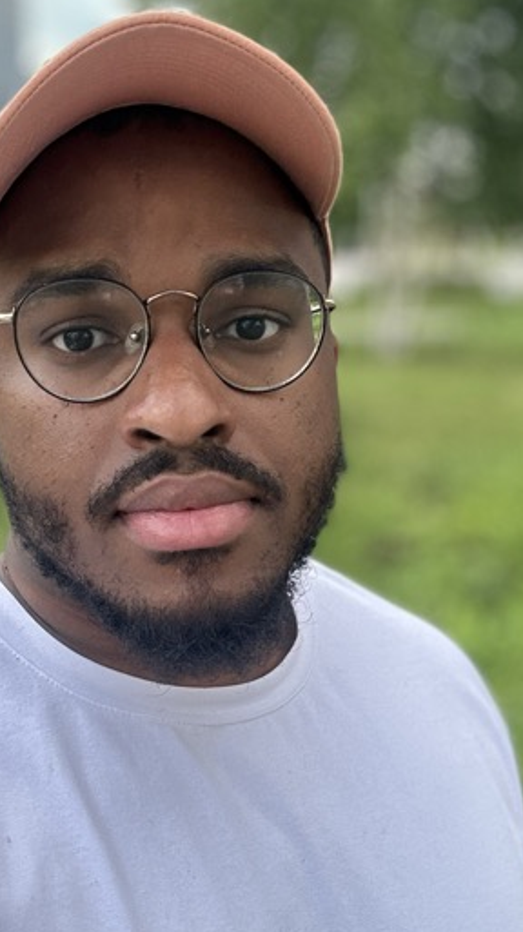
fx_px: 1259
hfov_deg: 23.5
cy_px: 550
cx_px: 240
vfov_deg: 40.5
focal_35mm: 51
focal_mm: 2.69
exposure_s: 1/137
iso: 32
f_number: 1.9
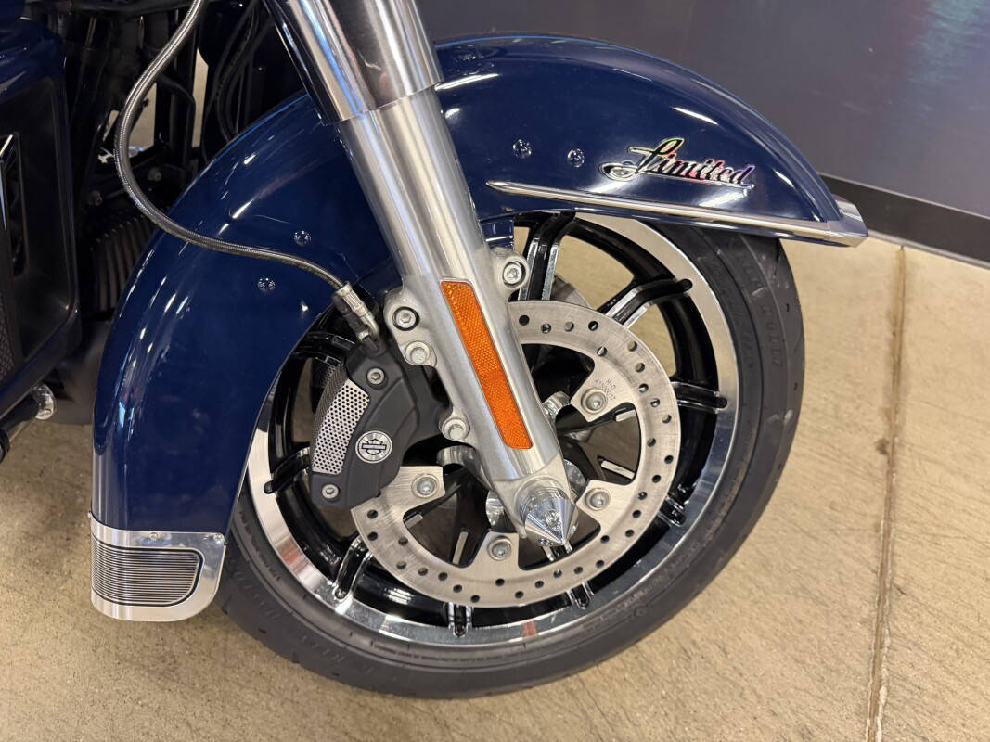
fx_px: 686
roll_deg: -2.9
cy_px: 371
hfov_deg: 71.6
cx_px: 495
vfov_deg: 56.8
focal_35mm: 24
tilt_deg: -44.7
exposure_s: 1/60
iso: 500
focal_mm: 6.76
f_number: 1.78
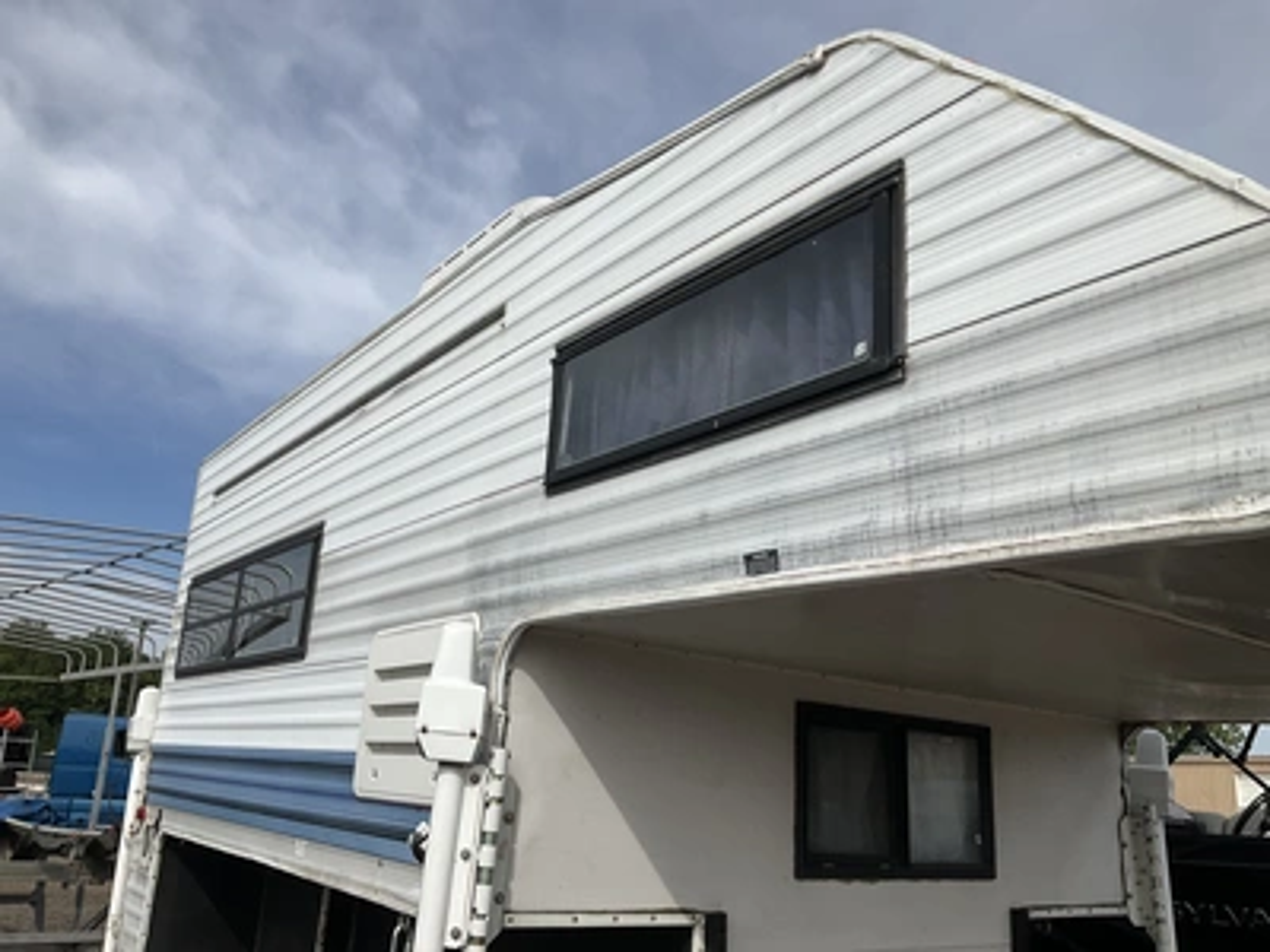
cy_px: 476
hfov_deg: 61.7
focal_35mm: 29
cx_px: 635
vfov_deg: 48.2
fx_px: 1064
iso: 25
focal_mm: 3
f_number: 1.8
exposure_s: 1/2959
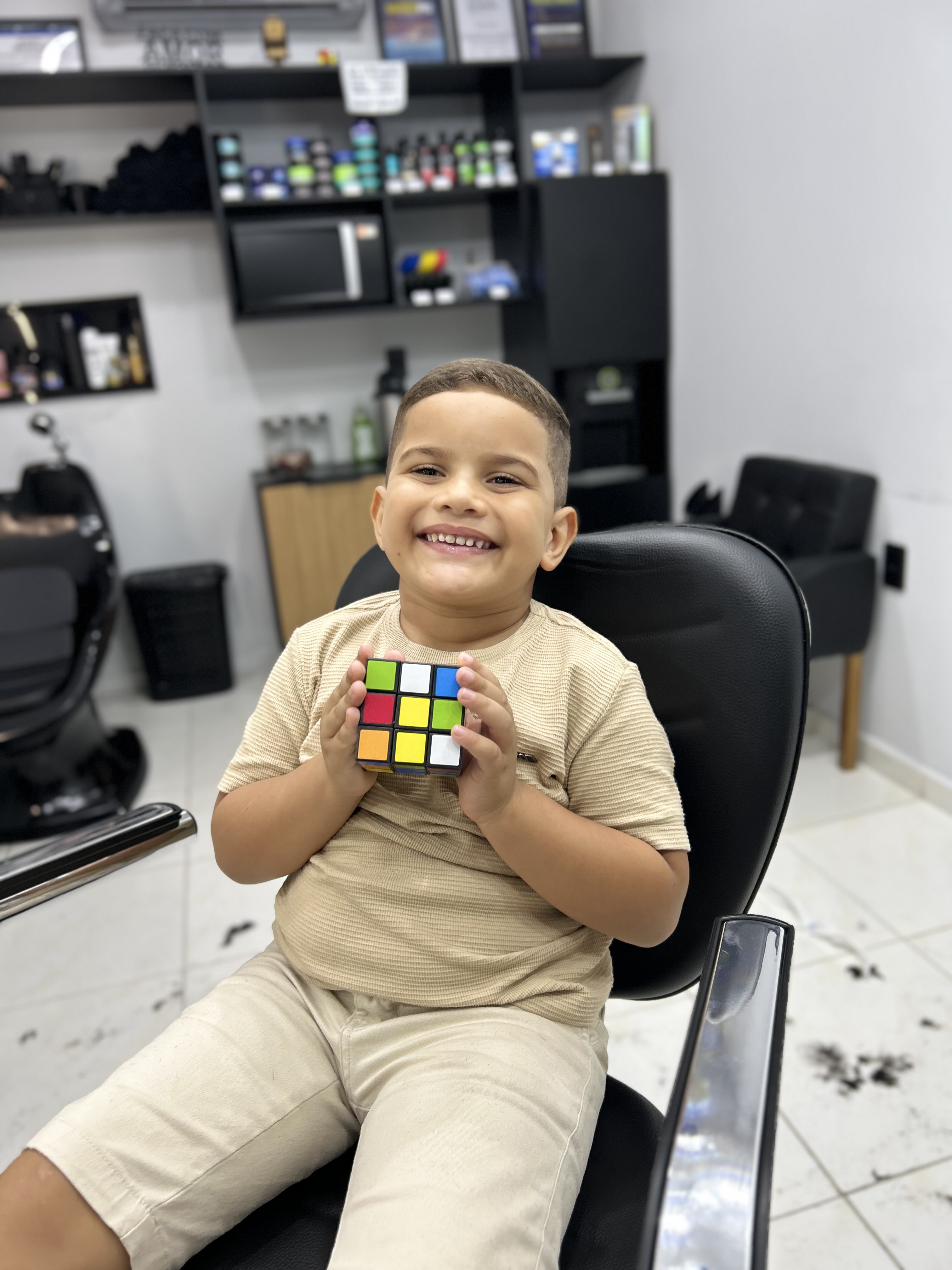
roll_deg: +5.0
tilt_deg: -17.4
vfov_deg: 67.3
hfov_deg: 53.1
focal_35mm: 26
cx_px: 476
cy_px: 635
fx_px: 953
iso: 80
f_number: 1.5
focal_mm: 5.7
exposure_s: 1/60
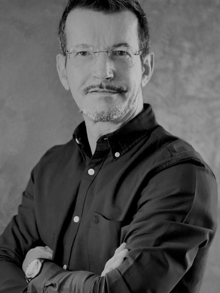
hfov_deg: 16.1
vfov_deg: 21.3
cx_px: 101
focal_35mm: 92
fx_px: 779
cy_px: 158
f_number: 2.8
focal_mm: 9
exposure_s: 1/25
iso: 320
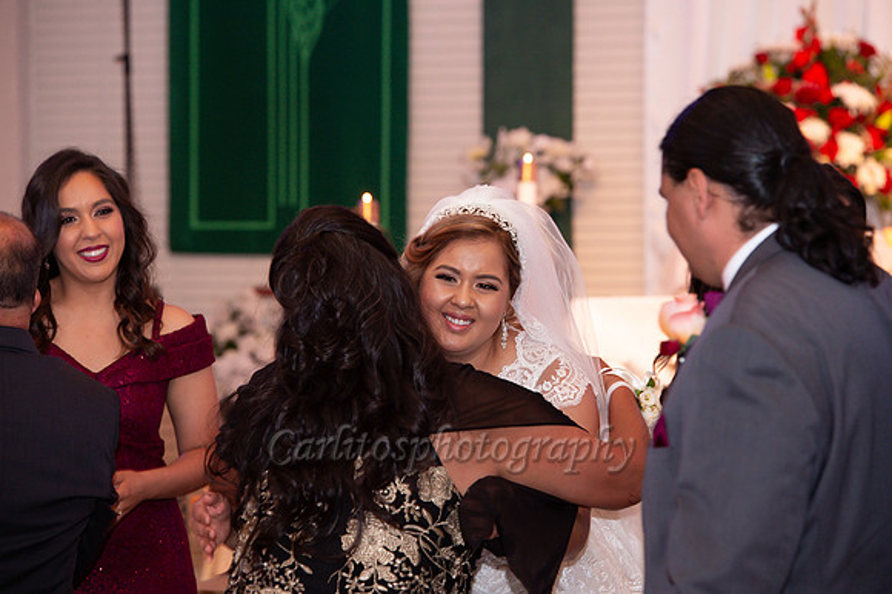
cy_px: 297
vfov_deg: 9.5
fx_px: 3591
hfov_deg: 14.2
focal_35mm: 145
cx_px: 446
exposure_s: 1/60
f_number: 5
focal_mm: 145
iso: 1250
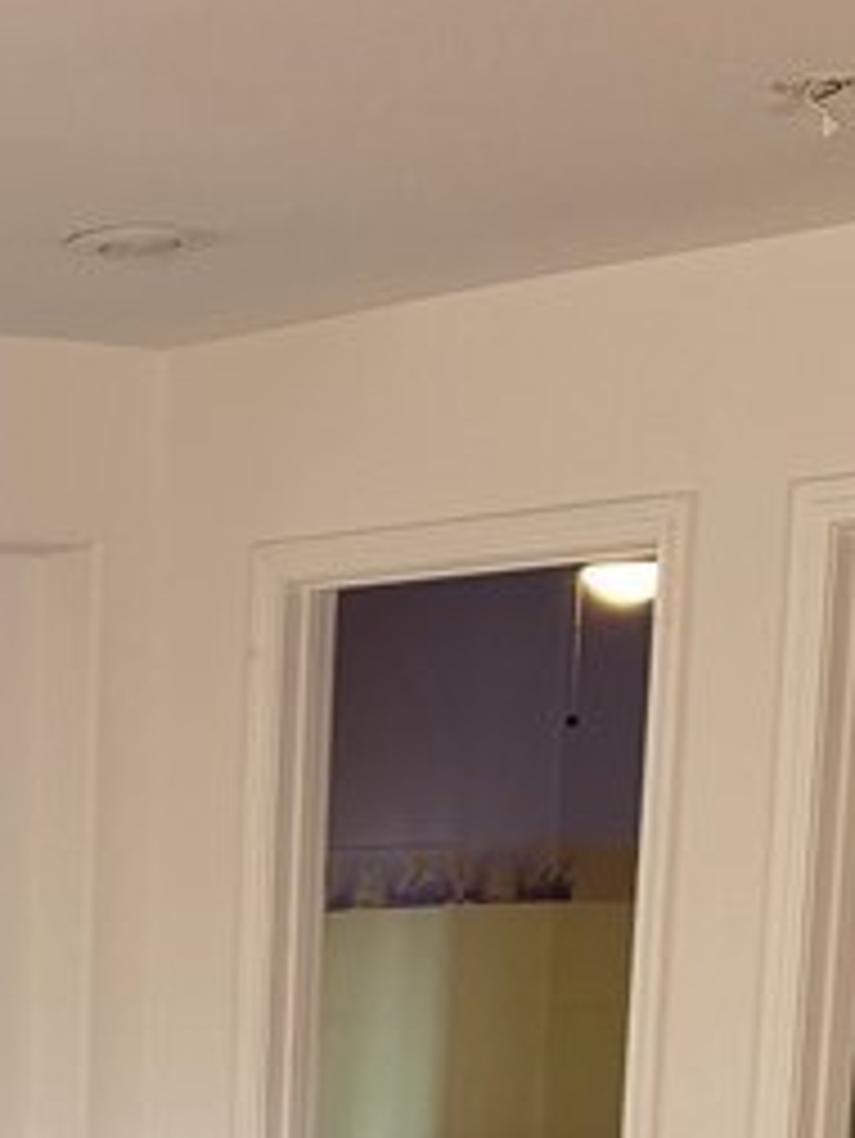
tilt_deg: -8.8
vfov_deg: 18.7
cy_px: 1498
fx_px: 3192
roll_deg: -0.1
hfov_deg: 14.5
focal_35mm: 97
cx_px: -292
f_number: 1.78
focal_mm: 6.76
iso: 200
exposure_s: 1/98
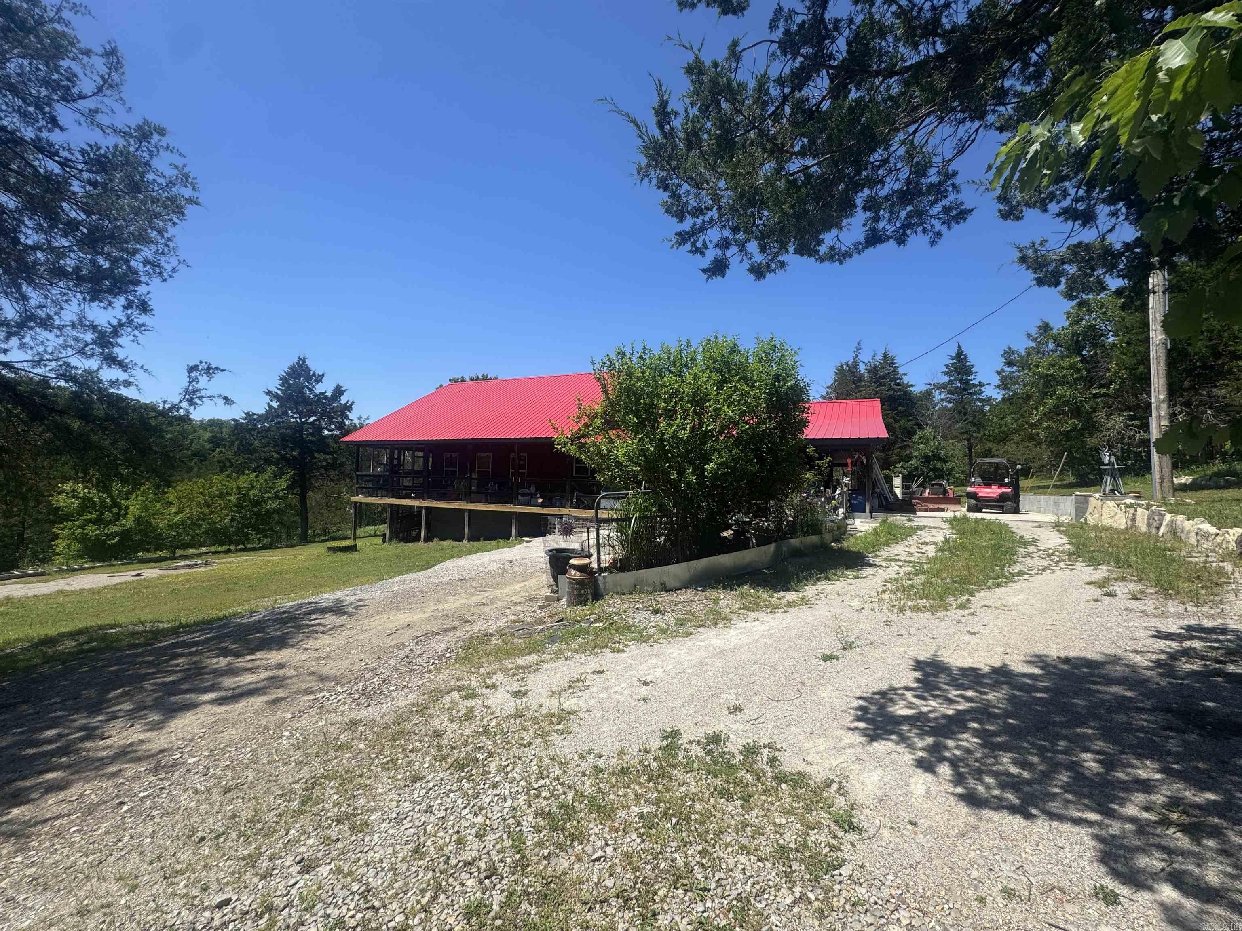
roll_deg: -1.6
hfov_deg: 102.1
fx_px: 502
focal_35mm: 14
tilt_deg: +1.7
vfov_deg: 85.7
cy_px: 466
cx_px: 621
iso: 50
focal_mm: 2.22
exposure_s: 1/1789
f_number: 2.2
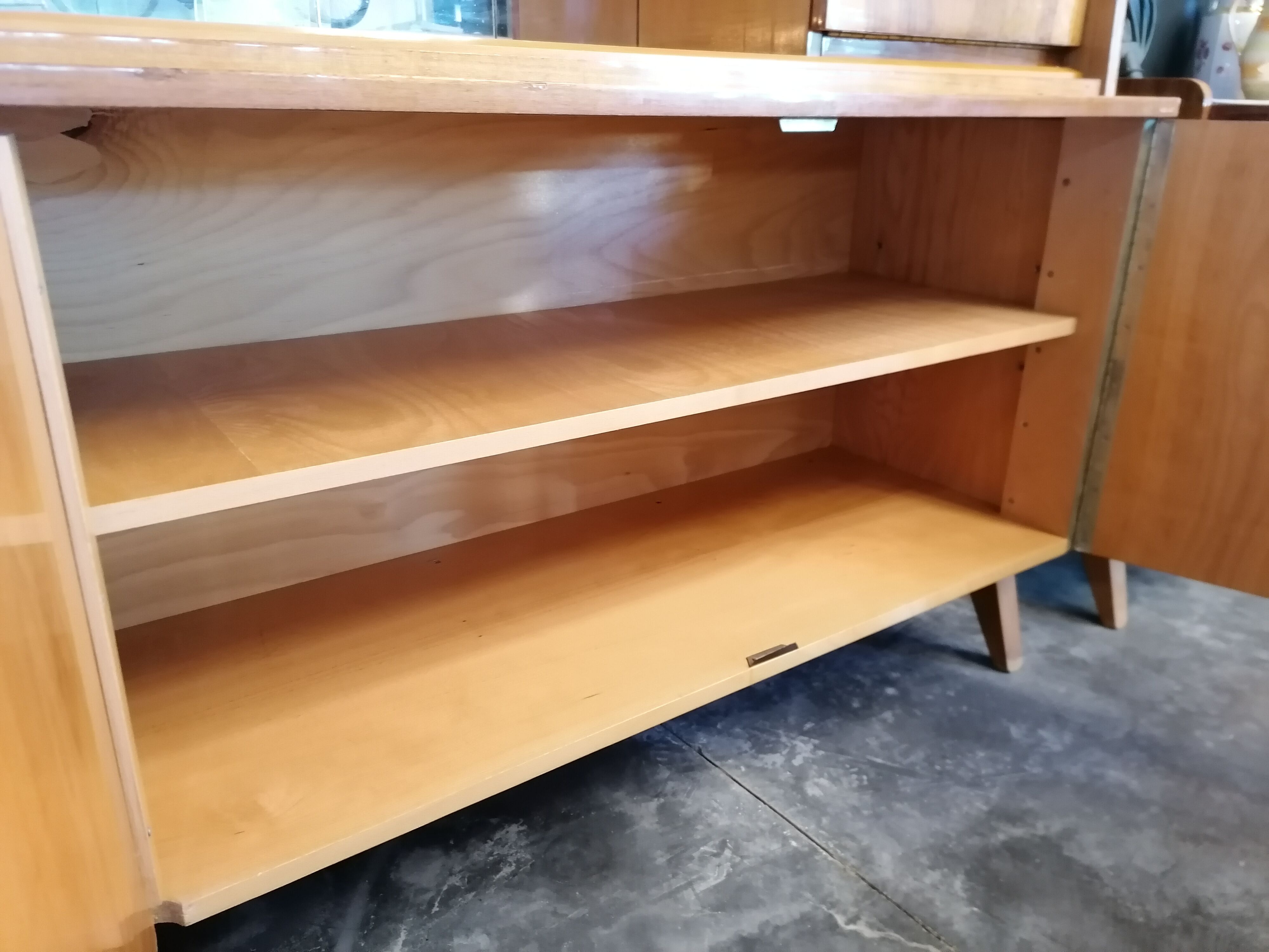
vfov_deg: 51.4
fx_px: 990
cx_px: 634
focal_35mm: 27
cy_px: 476
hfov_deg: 65.3
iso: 500
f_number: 1.8
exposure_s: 1/20
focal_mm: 4.75
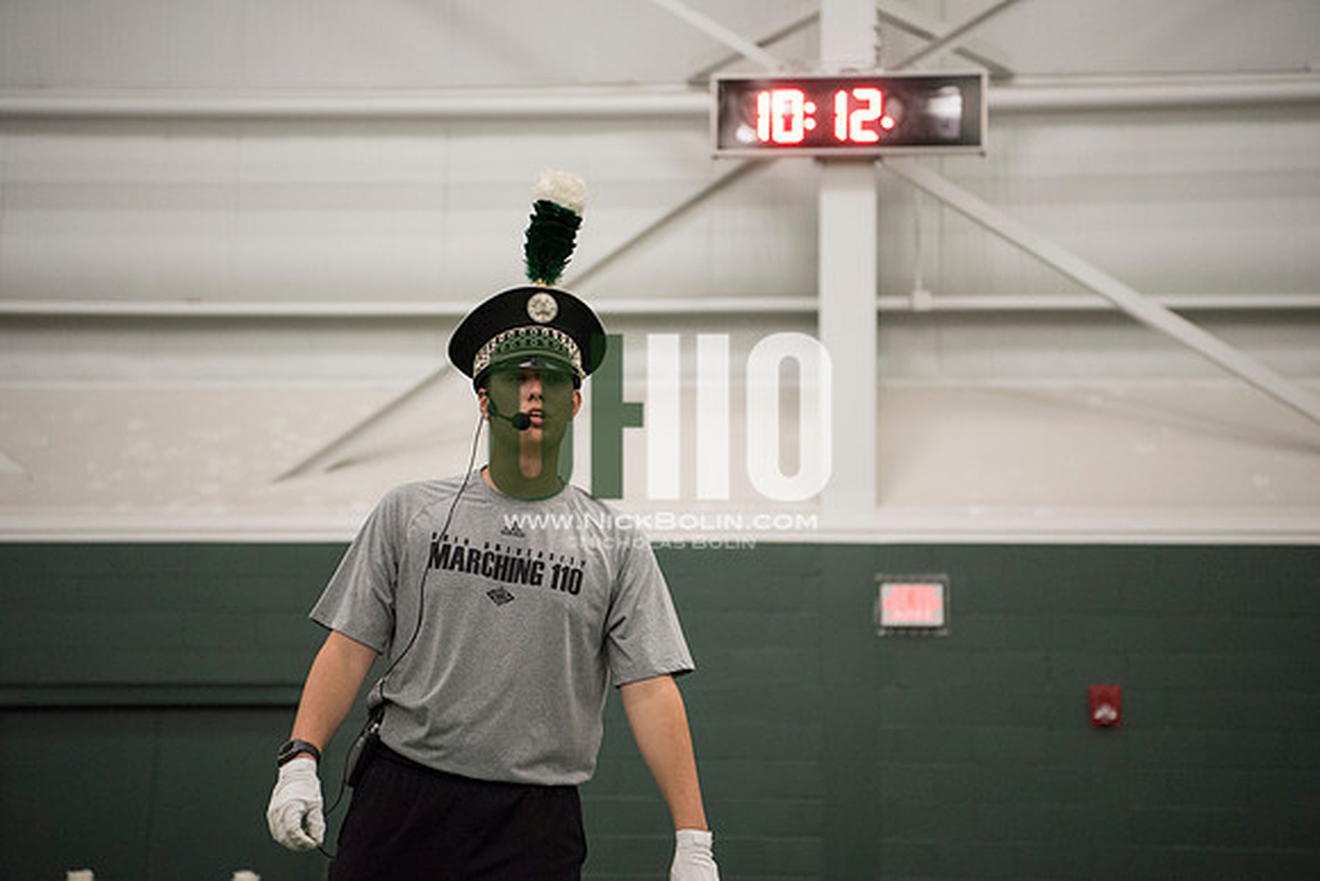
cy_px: 440
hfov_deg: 28.8
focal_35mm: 70
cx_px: 660
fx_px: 2567
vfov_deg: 19.5
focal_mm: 70
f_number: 3.2
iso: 3200
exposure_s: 1/320
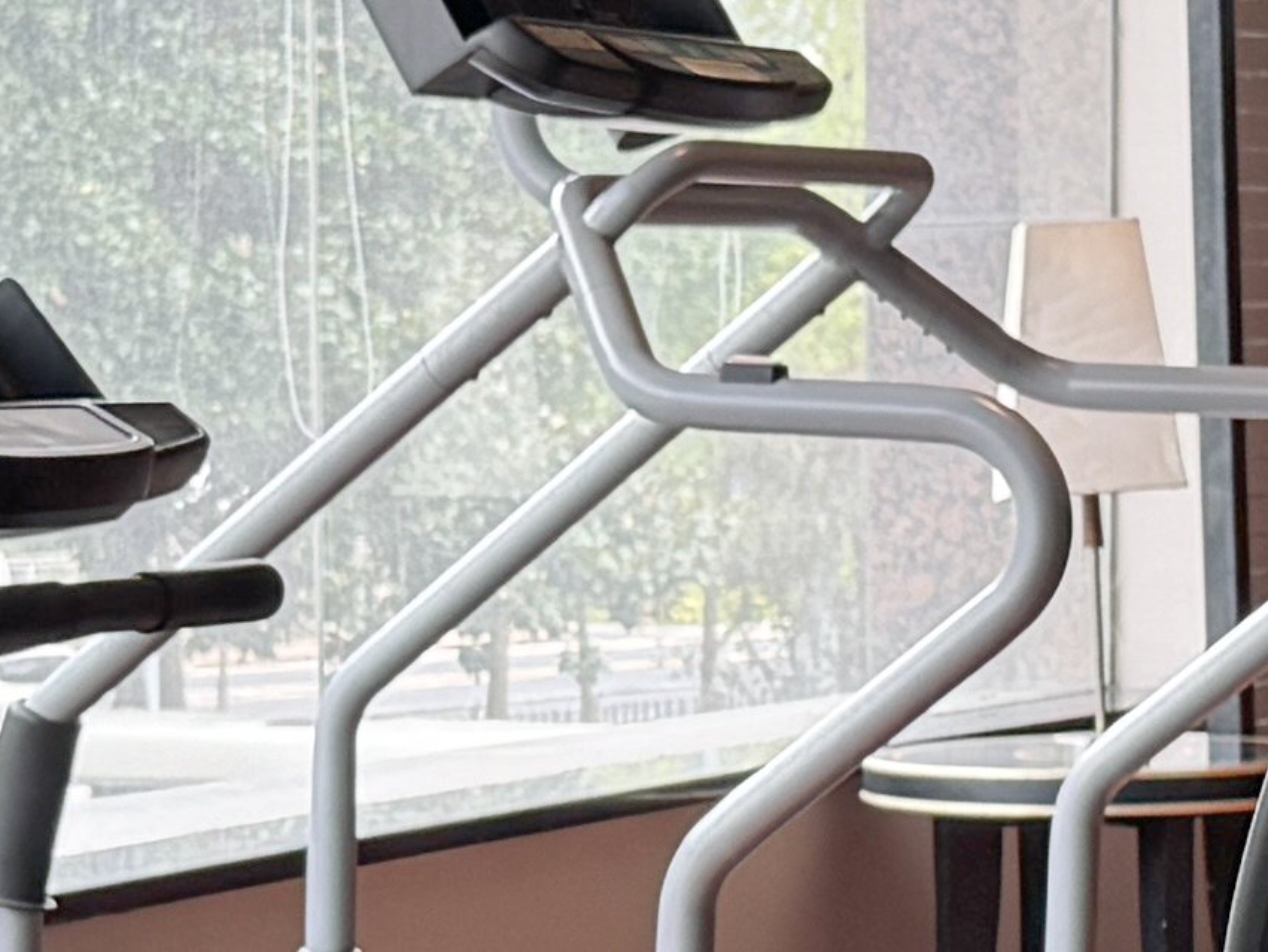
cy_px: 903
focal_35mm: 161
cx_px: 474
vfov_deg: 9.2
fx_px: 5900
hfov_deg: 12.3
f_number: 1.78
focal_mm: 6.76
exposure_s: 1/100
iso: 100
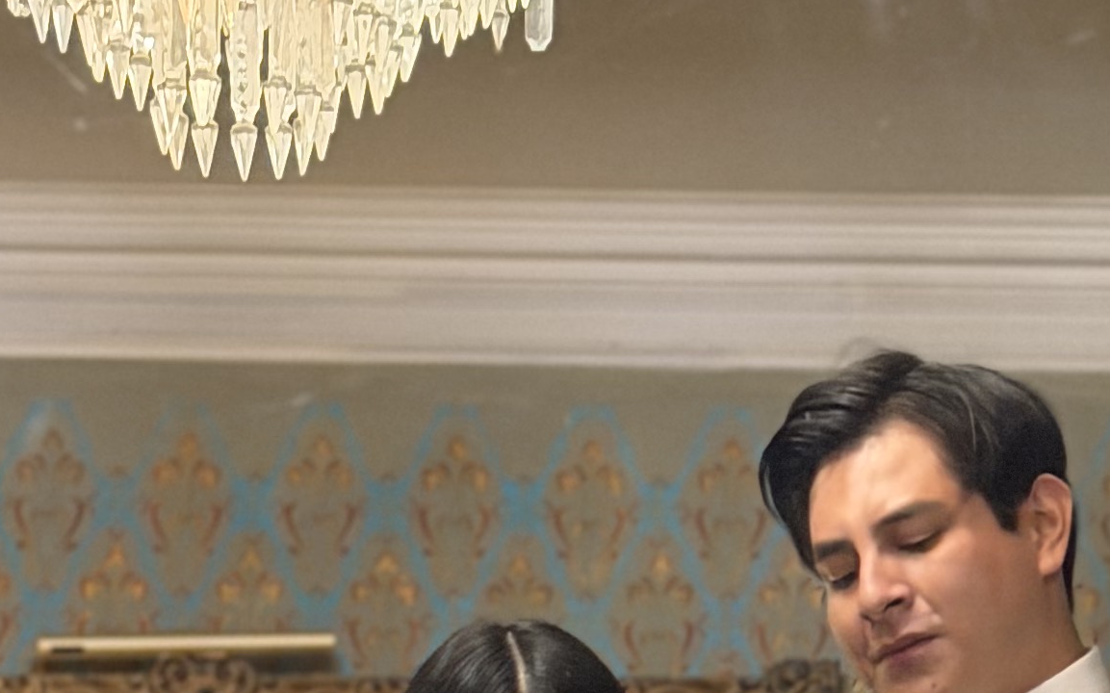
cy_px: 1121
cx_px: 968
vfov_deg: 7.2
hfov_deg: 11.7
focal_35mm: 178
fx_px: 5383
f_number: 1.78
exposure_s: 1/30
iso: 640
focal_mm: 6.76
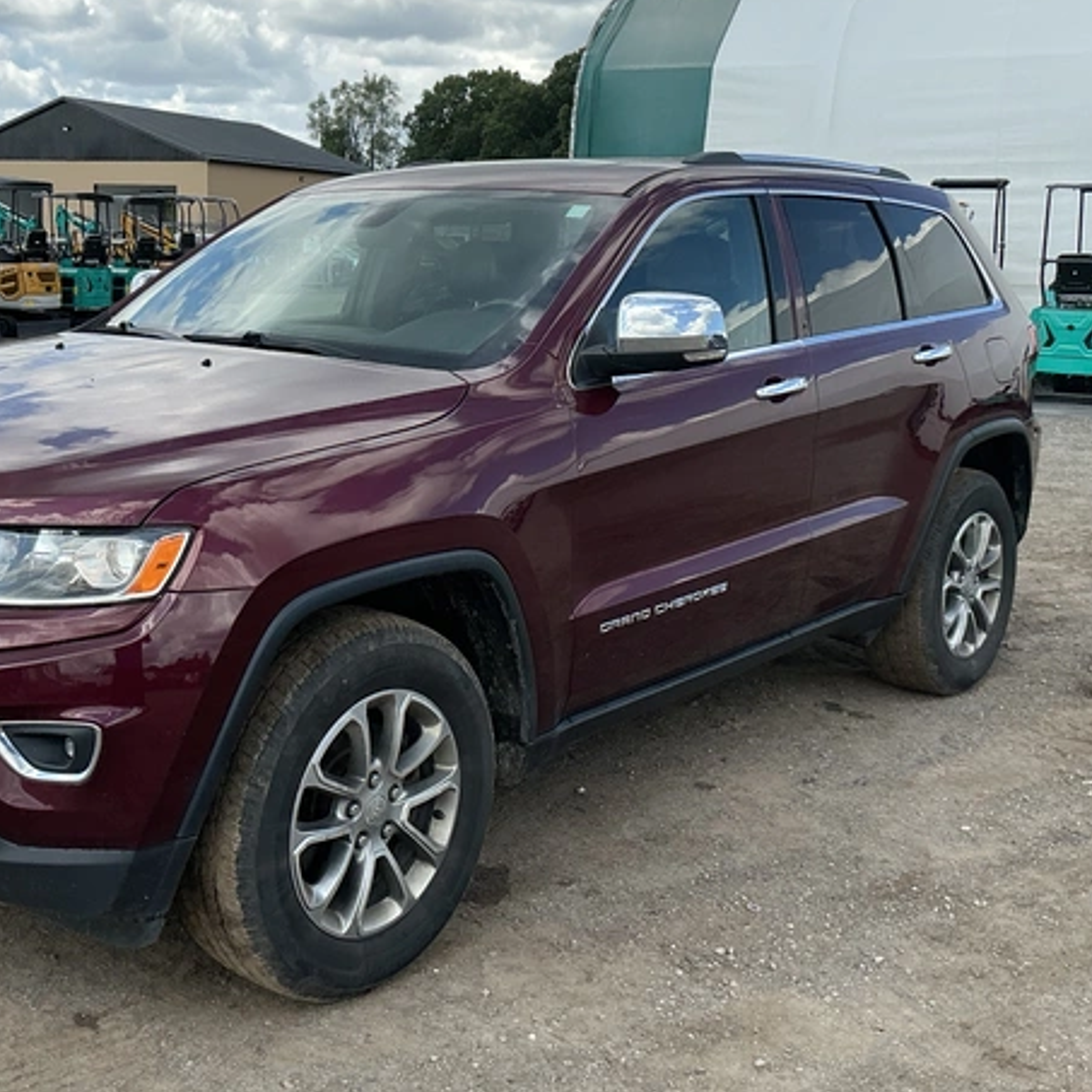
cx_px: 354
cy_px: 469
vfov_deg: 40.8
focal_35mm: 41
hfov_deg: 40.4
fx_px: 1463
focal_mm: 3
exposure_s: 1/1055
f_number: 1.8
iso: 25
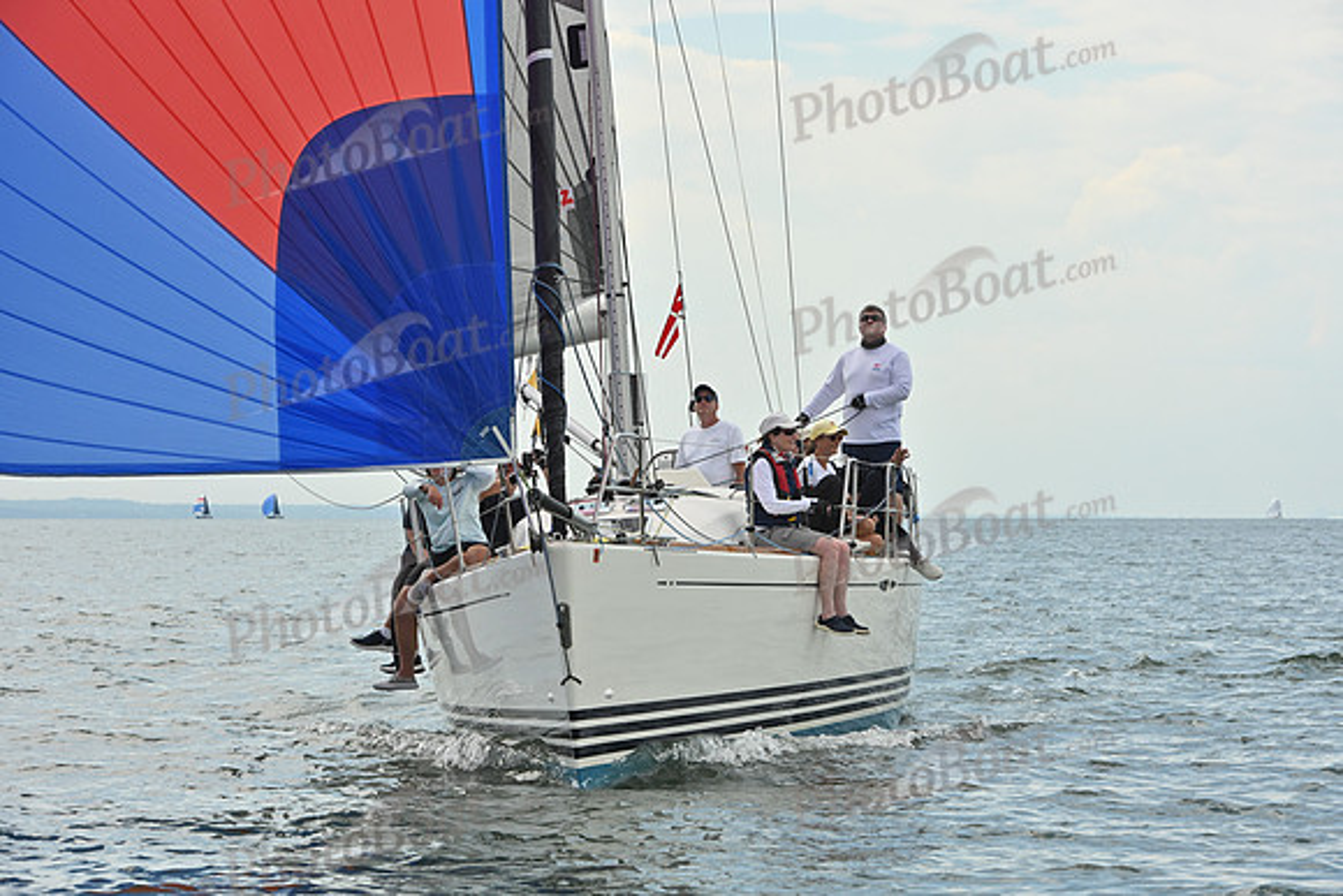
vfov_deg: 11.4
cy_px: 448
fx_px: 4478
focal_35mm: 120
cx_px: 672
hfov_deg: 17.1
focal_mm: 120
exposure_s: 1/1250
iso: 320
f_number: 9
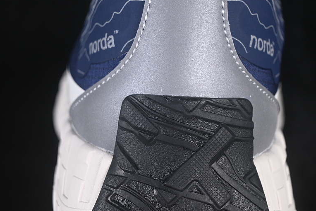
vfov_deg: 12.9
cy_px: 74
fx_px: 930
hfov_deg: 19.3
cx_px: 176
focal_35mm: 106
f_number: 6.3
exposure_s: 1/60
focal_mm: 50
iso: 160
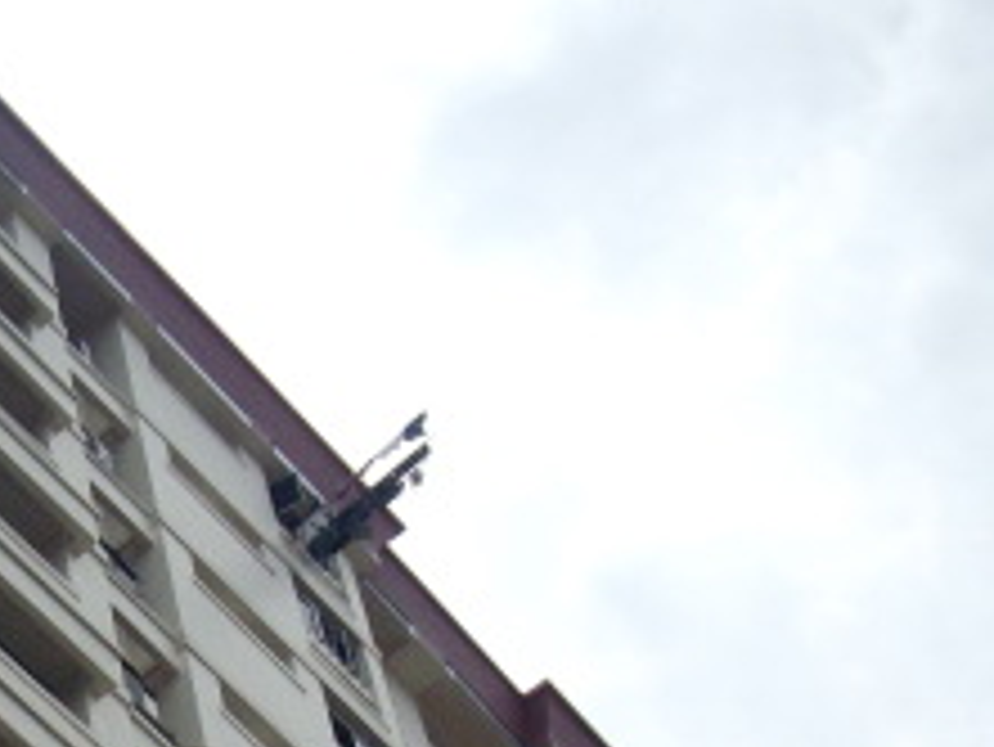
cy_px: 904
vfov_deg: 15.5
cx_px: -144
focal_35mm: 92
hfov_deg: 20.2
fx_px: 2643
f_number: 5.6
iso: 80
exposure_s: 1/1000
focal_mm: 6.2
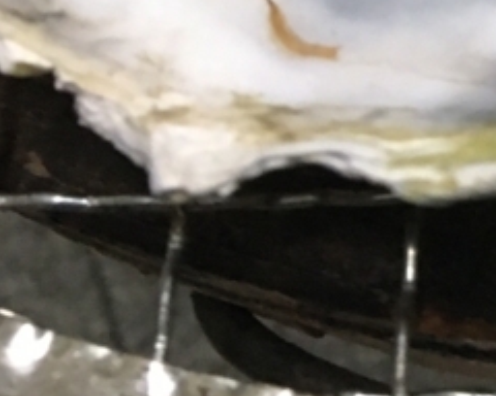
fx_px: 1776
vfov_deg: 11.5
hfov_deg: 14.5
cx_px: 814
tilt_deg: -62.2
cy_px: -386
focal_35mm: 121
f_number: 2.2
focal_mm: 4.15
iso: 200
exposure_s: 1/24
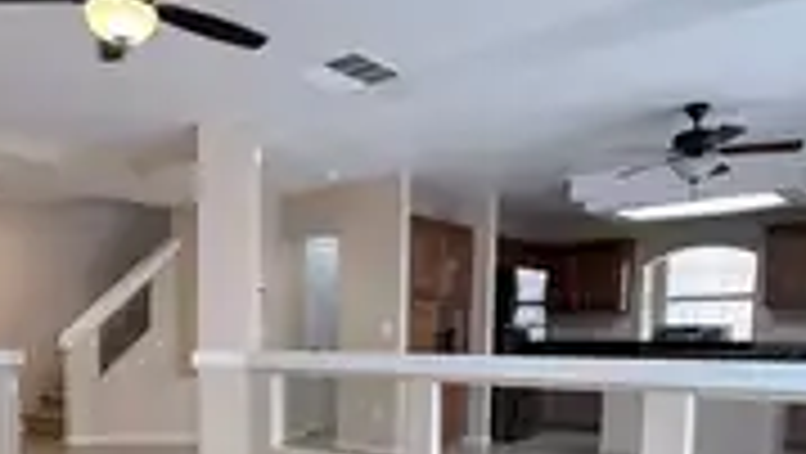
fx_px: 727
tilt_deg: -5.5
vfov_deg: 32.9
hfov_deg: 57.1
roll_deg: +0.2
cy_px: 409
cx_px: 288
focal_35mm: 34
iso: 200
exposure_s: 1/120
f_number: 2.2
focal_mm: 2.22
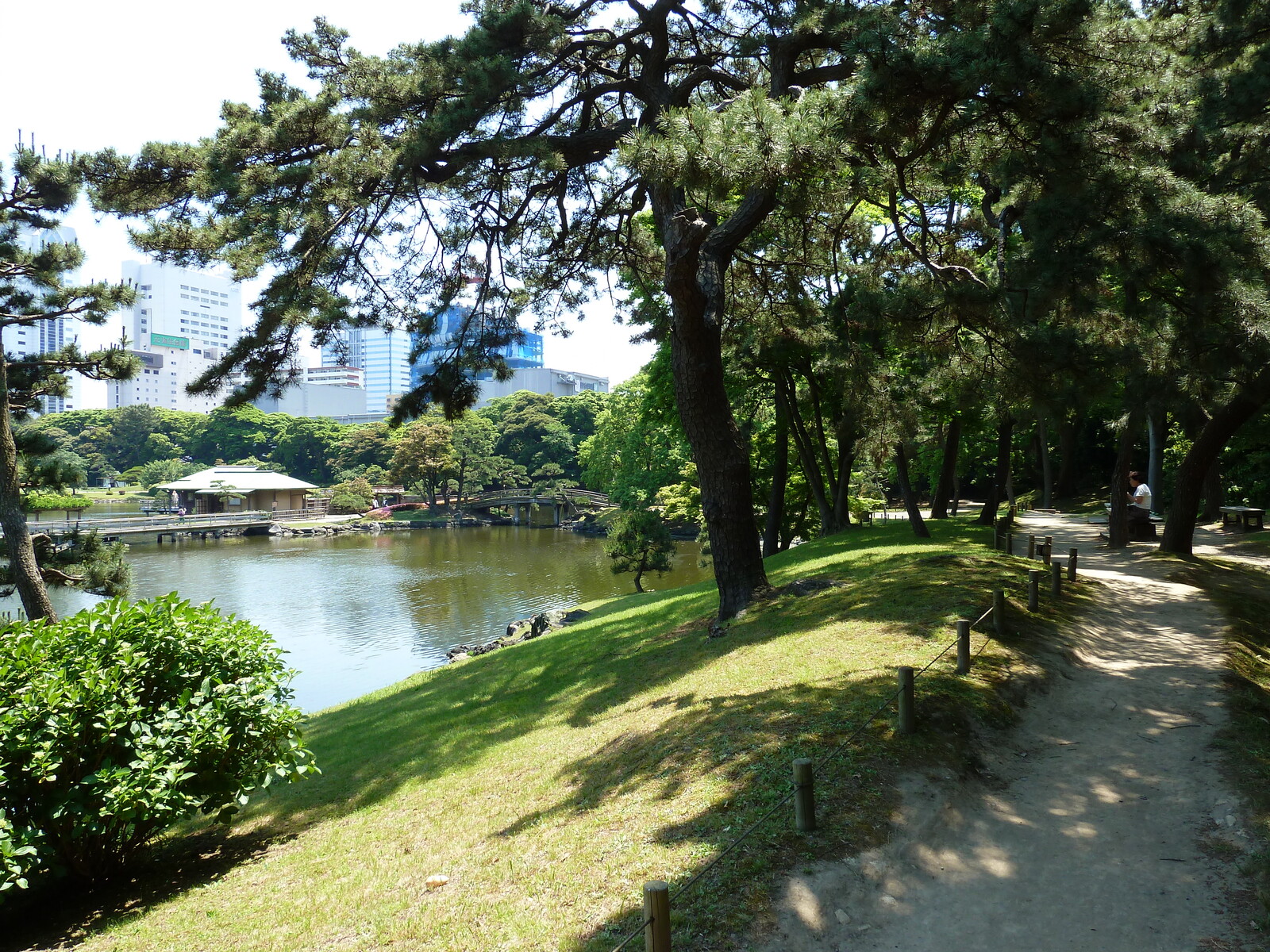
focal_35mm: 25
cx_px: 635
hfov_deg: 69.4
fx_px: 917
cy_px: 476
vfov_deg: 54.9
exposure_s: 1/160
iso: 80
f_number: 4
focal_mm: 4.1
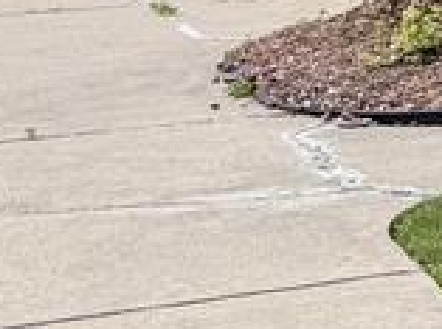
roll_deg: +1.2
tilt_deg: -1.6
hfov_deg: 9.8
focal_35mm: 157
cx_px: 1309
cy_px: -172
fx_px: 2000
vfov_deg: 9.2
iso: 80
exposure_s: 1/2299
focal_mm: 6.76
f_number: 1.78
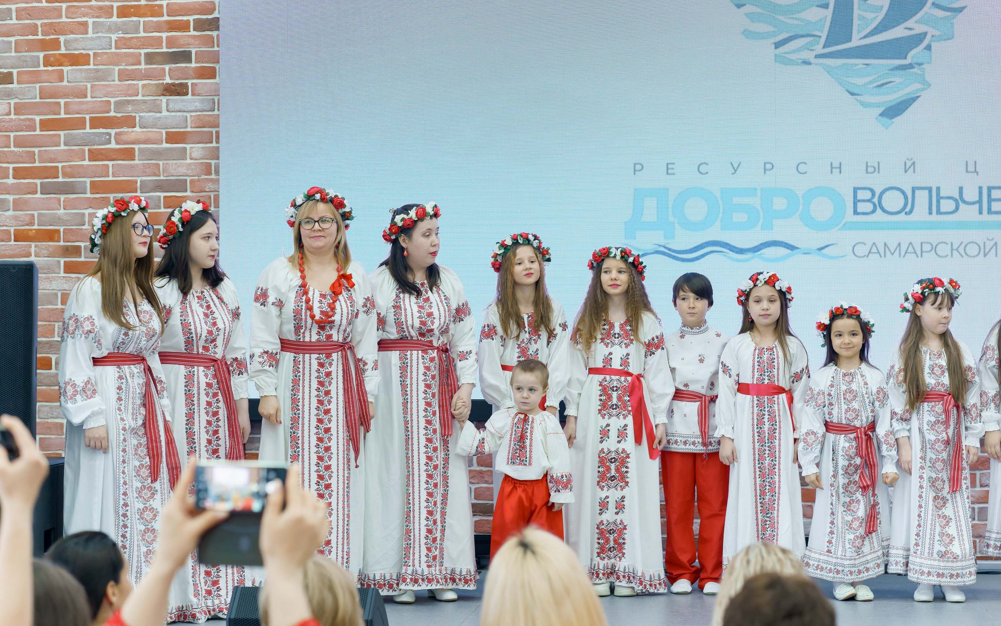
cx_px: 500
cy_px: 303
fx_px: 2373
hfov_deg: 23.8
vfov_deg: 15.0
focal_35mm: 87
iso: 1000
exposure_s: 1/125
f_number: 4
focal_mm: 85
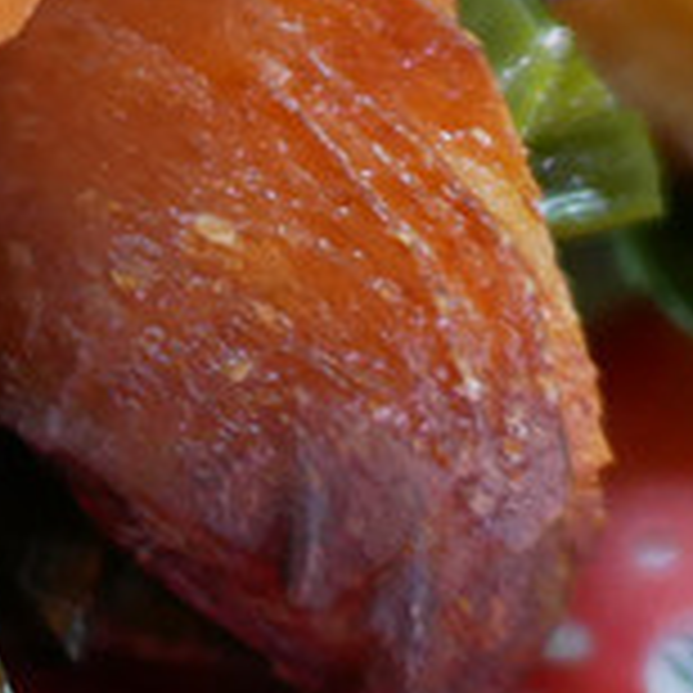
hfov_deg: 9.0
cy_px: -459
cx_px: -1062
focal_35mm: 172
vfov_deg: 9.8
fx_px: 3896
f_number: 1.7
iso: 640
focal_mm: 15
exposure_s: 1/60
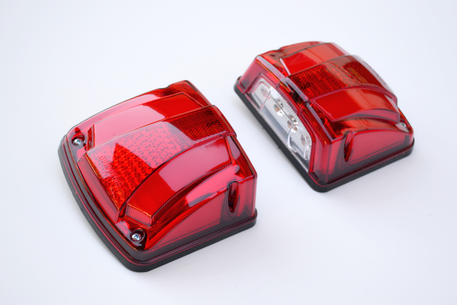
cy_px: 152
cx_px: 228
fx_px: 876
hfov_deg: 29.2
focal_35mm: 69
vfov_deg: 19.7
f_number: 5.6
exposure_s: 1/125
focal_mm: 46
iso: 400
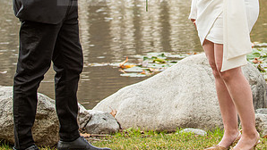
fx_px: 1176
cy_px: -15
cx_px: 193
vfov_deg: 7.3
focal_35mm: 166
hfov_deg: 12.9
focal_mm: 70
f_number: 3.5
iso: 250
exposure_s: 1/200
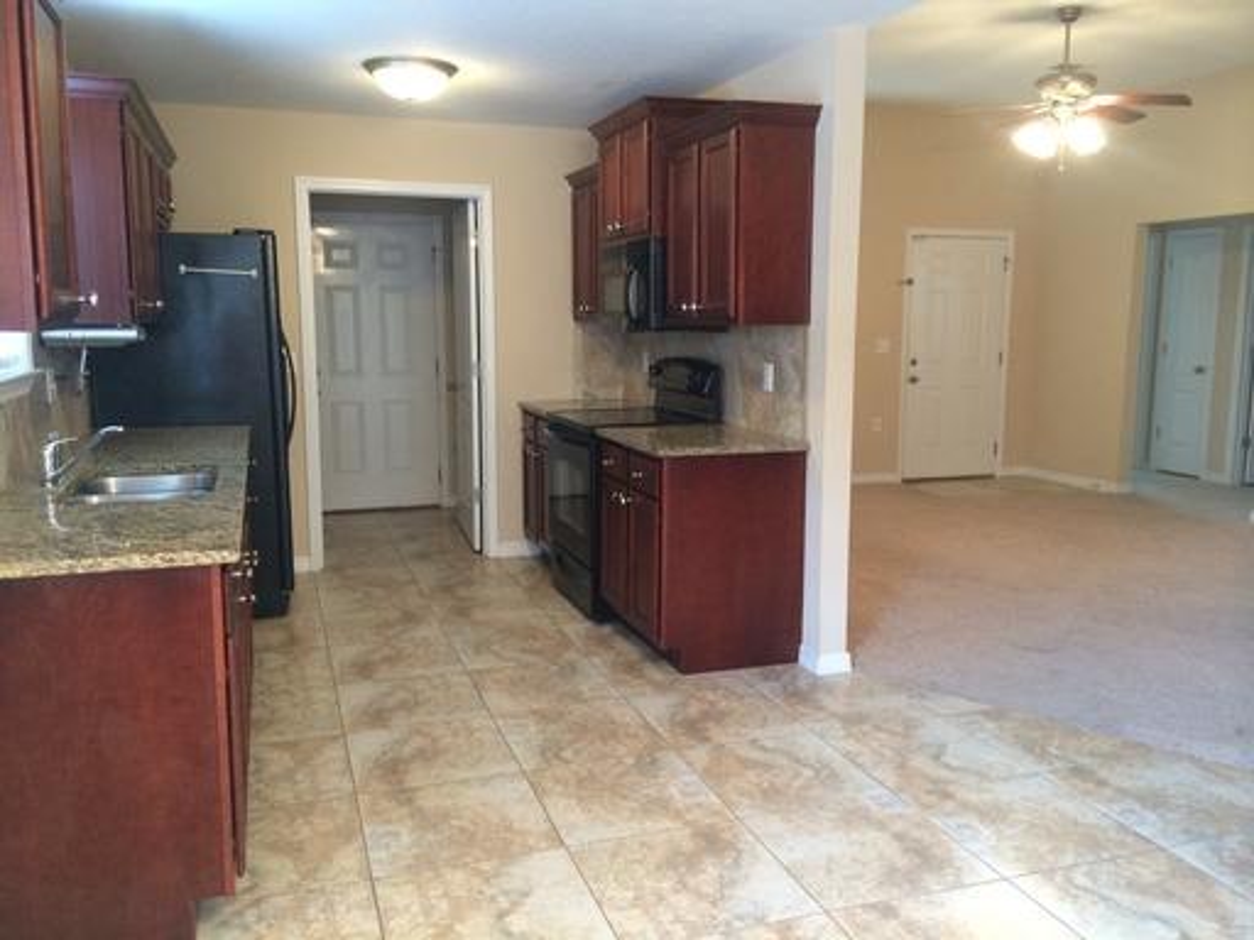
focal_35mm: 30
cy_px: 470
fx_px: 1087
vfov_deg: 46.8
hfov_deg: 60.0
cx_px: 627
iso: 160
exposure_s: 1/30
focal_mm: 4.12
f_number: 2.2
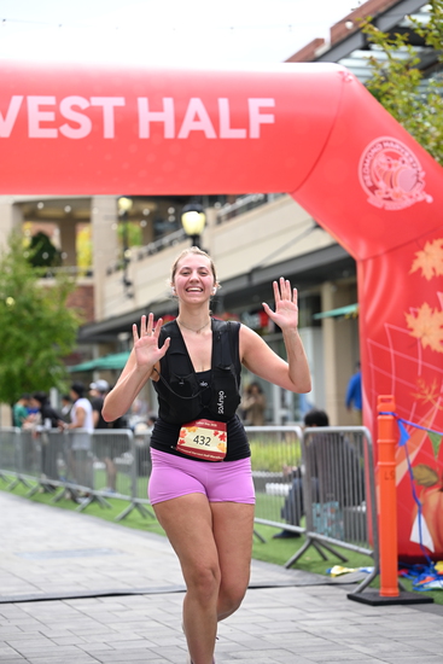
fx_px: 1513
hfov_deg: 16.7
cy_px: 332
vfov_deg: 24.8
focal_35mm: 82
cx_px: 222
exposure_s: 1/2500
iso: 640
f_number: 2.8
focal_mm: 82
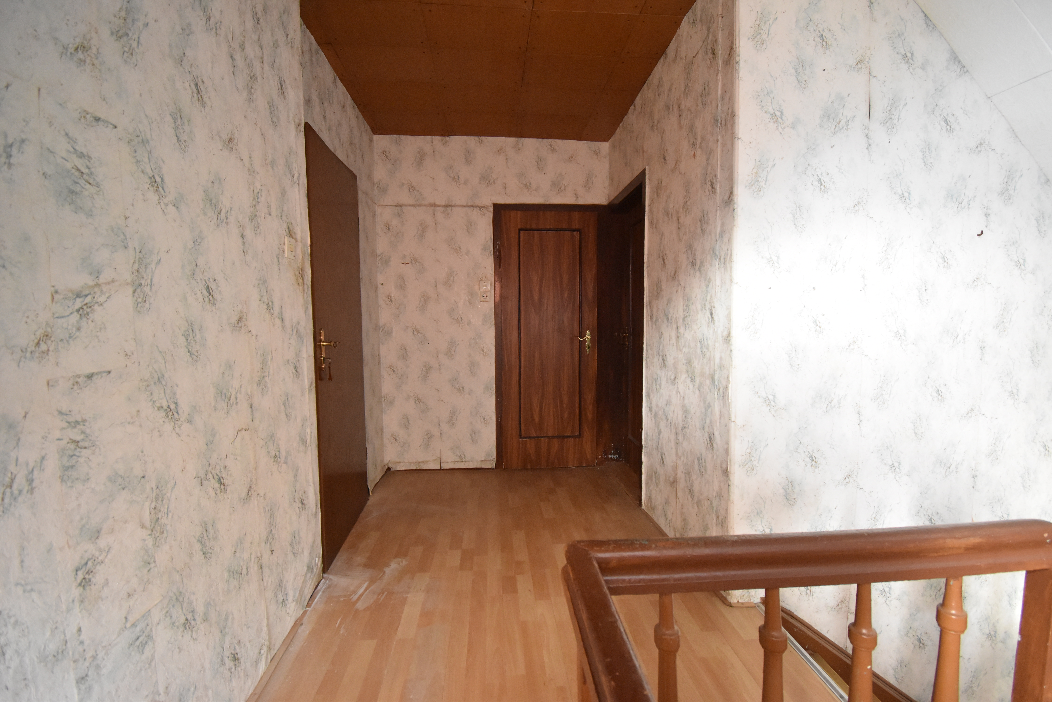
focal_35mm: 15
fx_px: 438
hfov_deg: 100.4
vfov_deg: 77.4
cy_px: 351
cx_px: 526
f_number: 4.5
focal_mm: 10
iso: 3600
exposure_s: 1/60
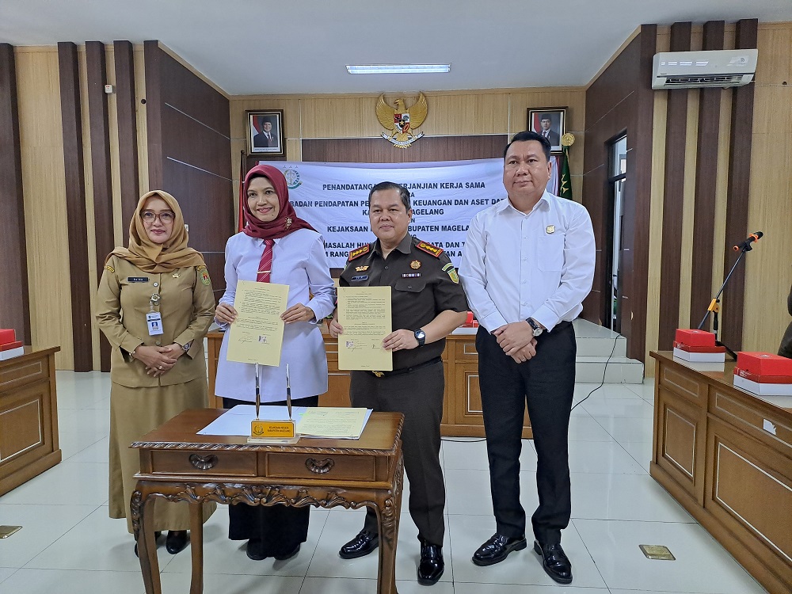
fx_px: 572
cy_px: 297
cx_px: 396
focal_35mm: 25
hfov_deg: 69.4
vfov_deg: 54.9
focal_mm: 4.65
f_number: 1.8
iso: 400
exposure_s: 1/50
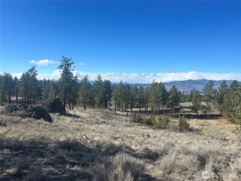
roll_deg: +0.0
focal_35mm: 26
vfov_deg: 53.1
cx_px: 120
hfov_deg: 67.3
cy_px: 90
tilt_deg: -4.3
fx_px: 181
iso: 50
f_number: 1.5
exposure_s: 1/5076
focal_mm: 5.7
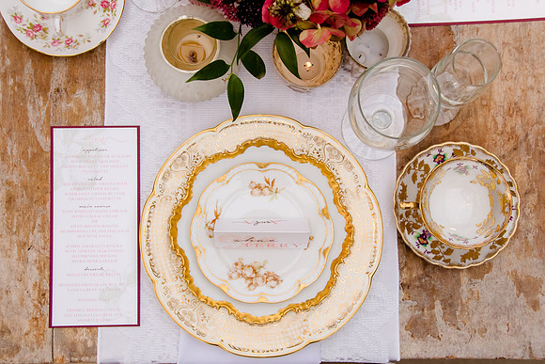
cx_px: 272
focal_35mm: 50
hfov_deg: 39.6
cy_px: 189
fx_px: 756
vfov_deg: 27.0
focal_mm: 32
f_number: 6.3
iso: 1250
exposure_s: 1/800
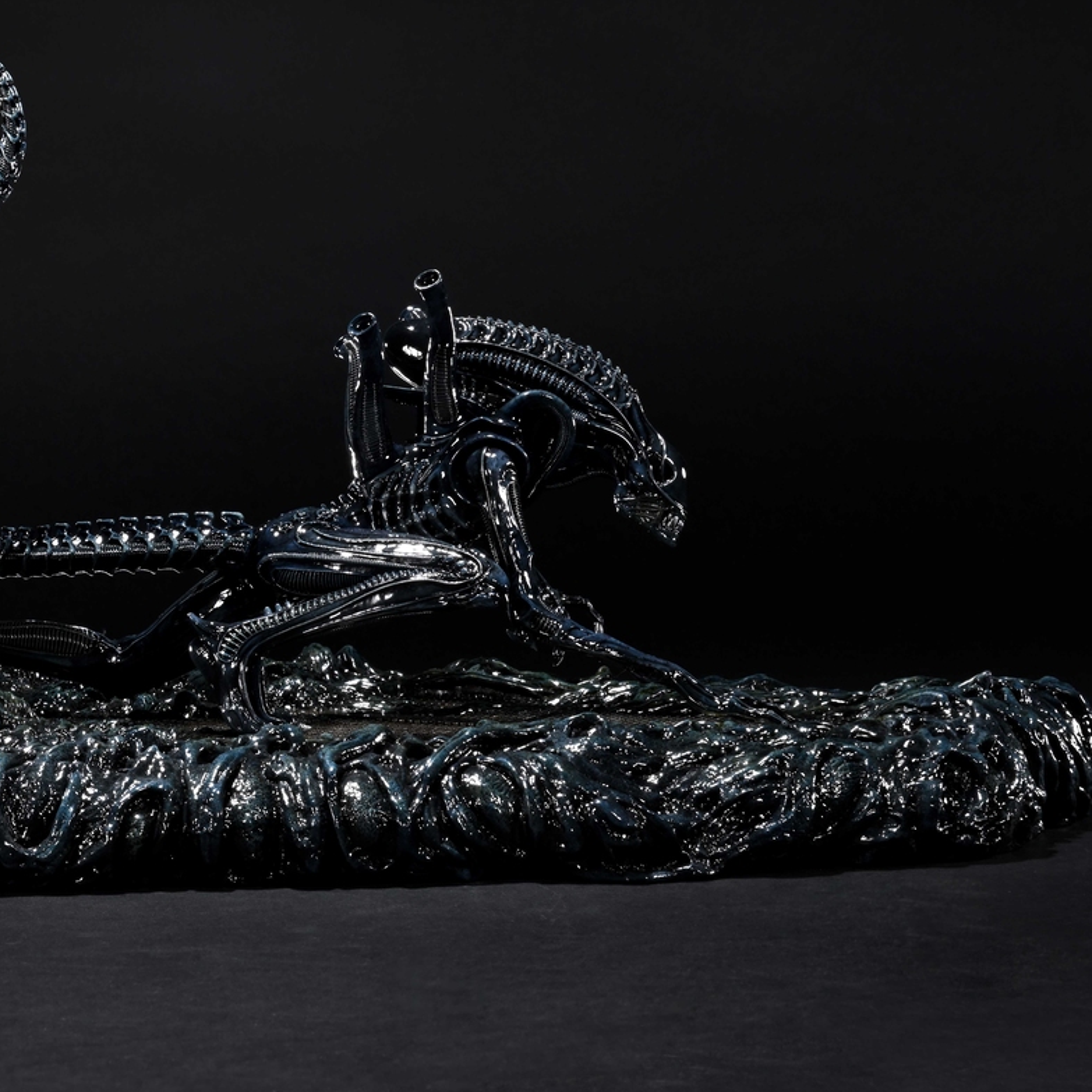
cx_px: 119
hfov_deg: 17.0
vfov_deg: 17.2
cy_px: 471
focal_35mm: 101
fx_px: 3605
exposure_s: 1/1.3
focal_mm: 62
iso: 200
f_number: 22
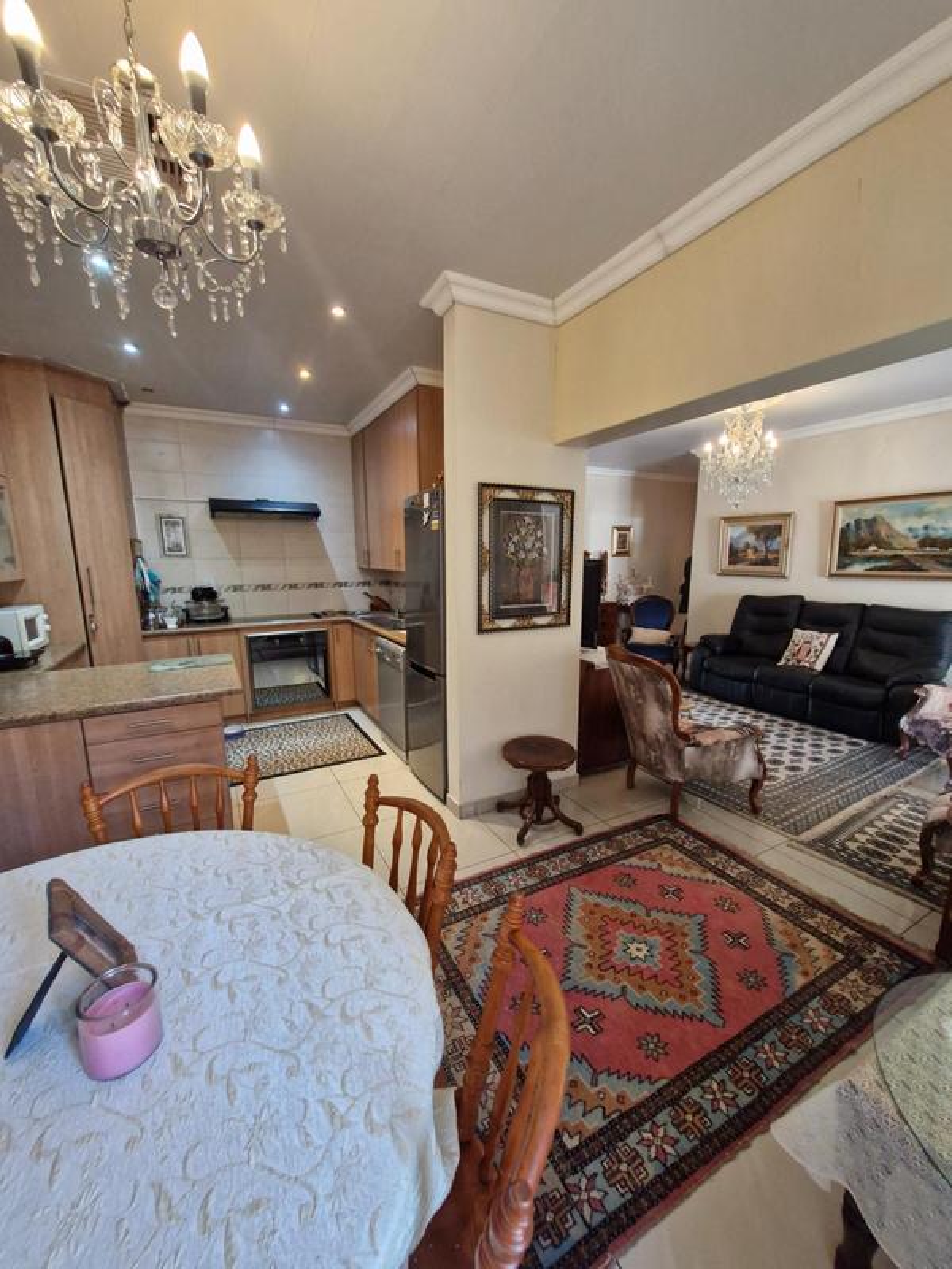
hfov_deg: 89.9
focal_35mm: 13
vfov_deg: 106.2
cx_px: 476
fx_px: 477
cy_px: 634
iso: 400
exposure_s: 1/50
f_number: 2.2
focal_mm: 1.74
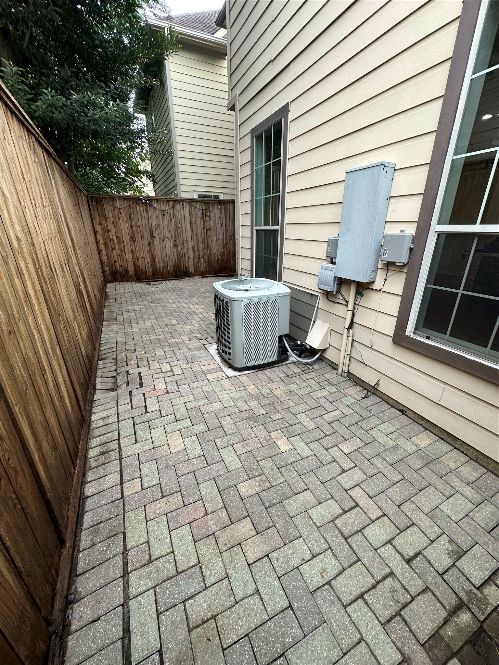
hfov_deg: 85.7
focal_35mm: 14
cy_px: 332
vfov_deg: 102.1
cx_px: 250
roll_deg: -0.8
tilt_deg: -20.8
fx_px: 269
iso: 64
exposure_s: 1/99
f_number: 2.2
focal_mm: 2.22
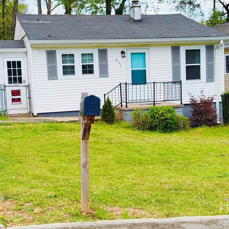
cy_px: 114
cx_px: 107
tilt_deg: -4.4
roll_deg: +3.0
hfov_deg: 30.0
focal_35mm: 57
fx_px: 427
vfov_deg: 30.0
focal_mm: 6.76
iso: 64
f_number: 1.78
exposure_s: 1/1980
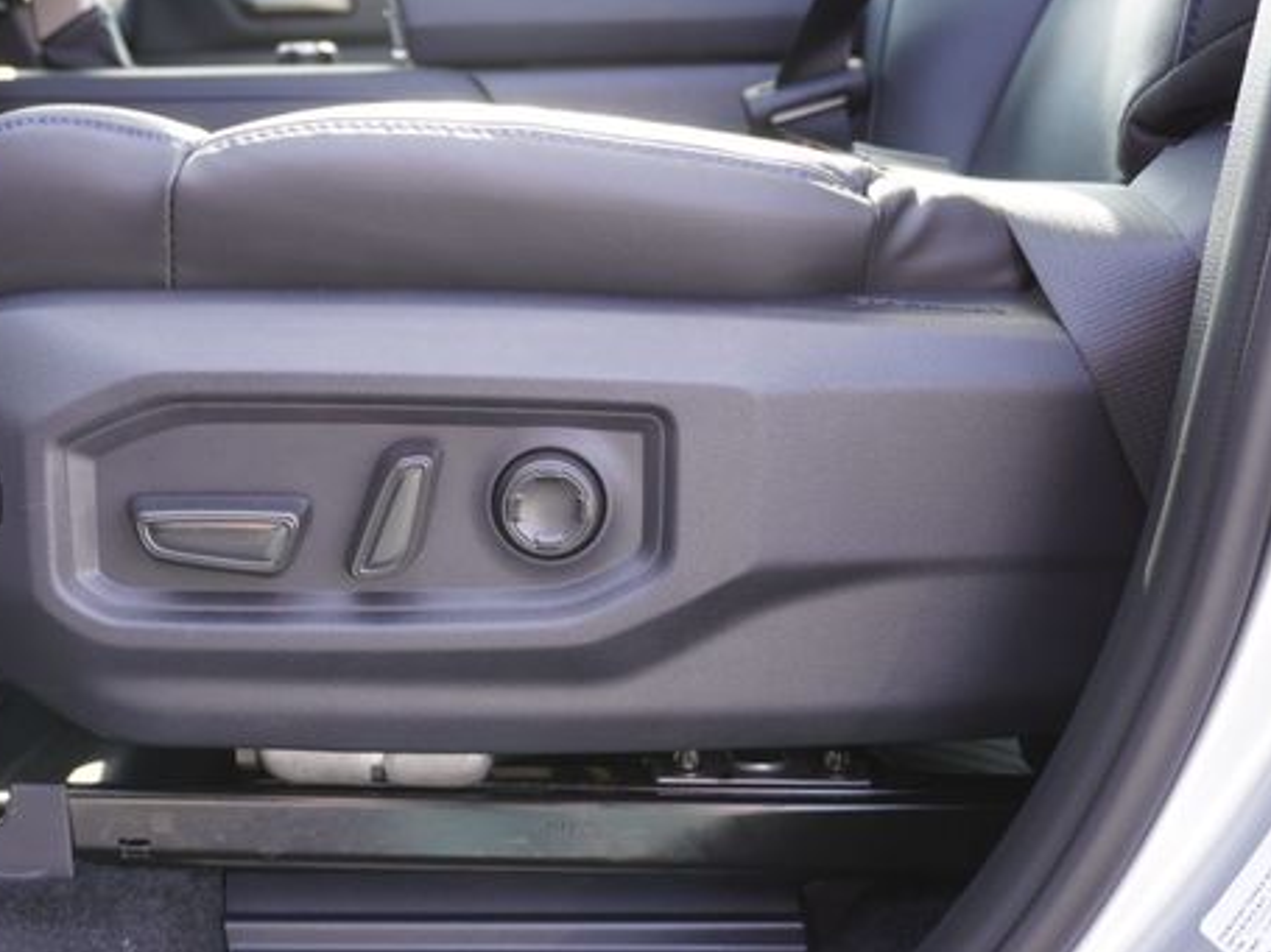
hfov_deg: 40.3
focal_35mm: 47
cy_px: 500
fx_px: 1713
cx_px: 450
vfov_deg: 31.1
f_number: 4
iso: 250
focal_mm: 23
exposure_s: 1/60
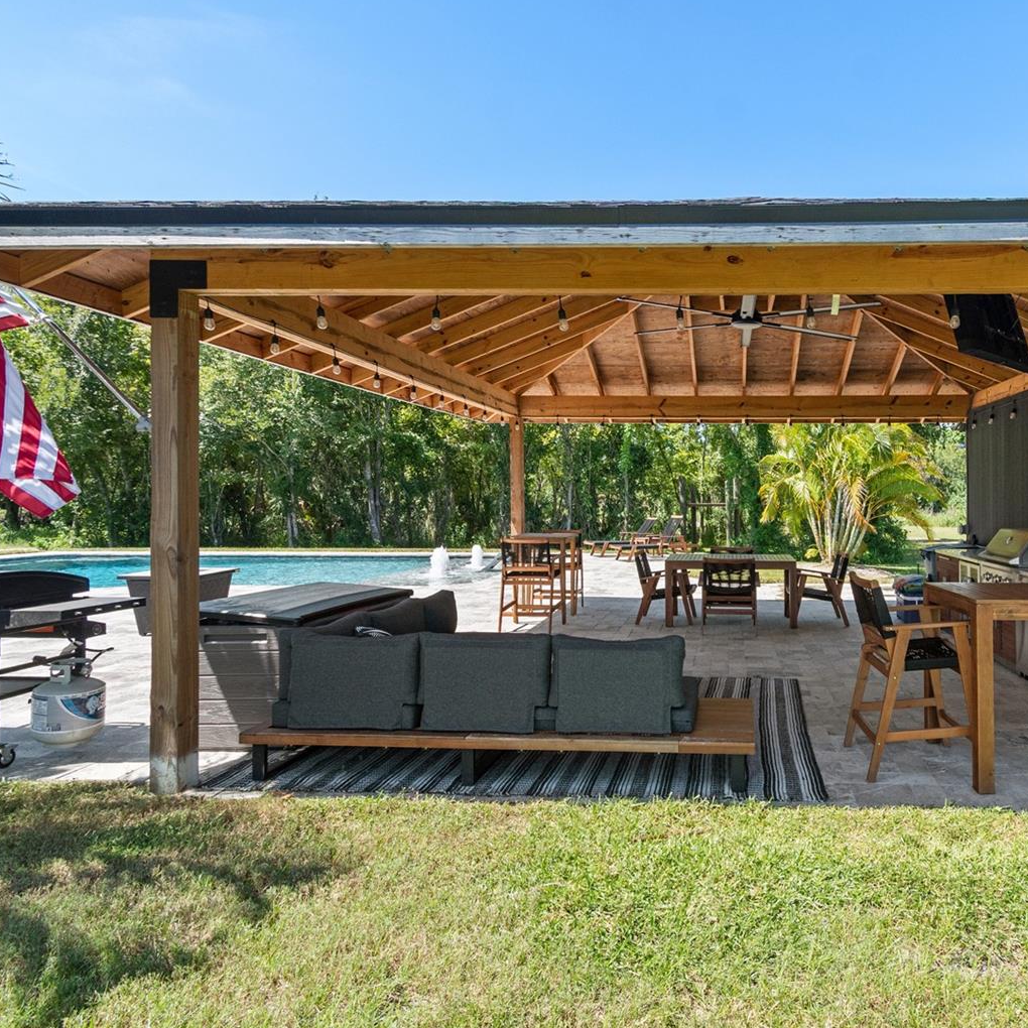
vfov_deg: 74.8
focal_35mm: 20
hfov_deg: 70.0
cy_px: 493
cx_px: 767
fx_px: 672
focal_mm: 10
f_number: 7.1
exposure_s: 1/320
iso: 100
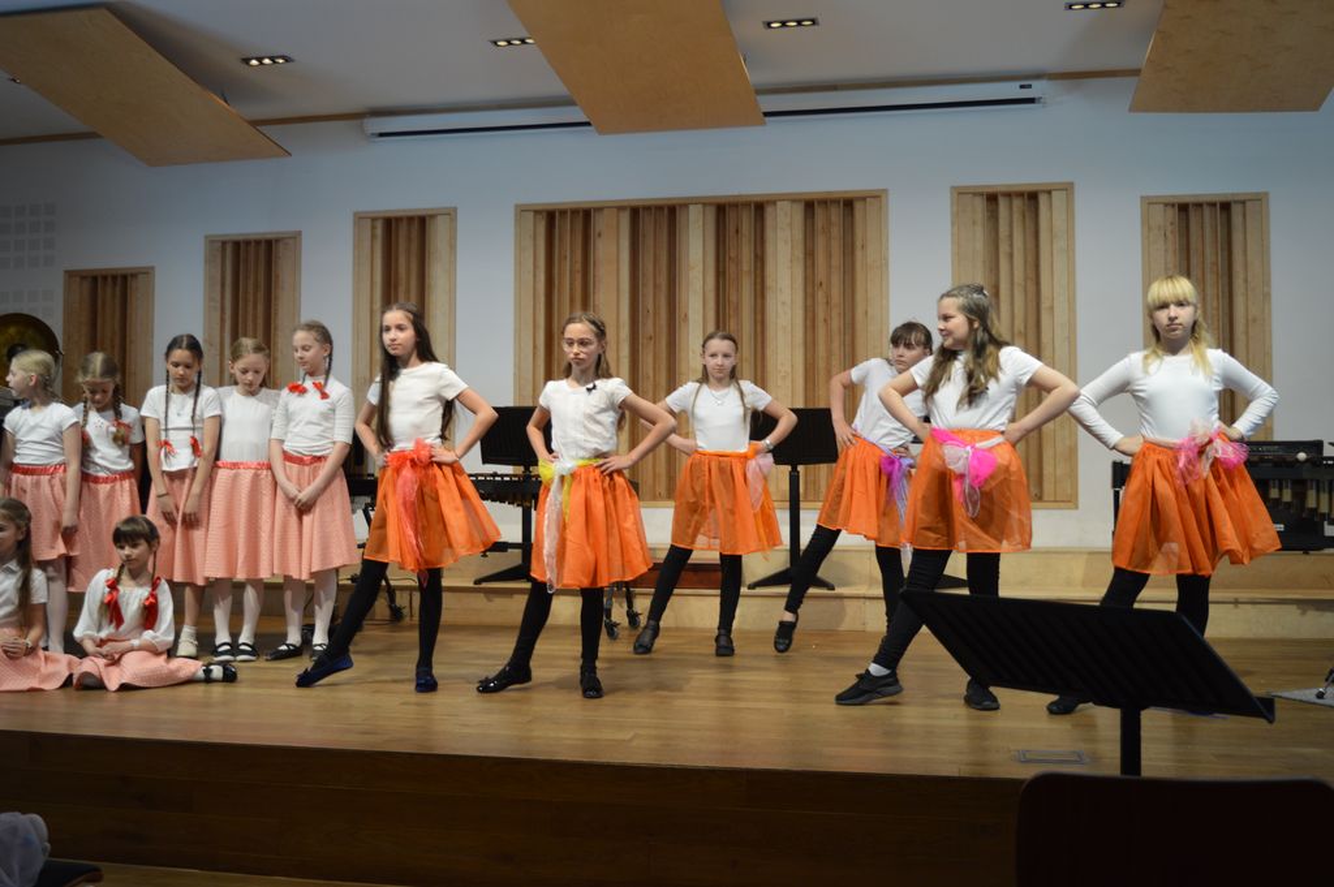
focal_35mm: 38
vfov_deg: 35.4
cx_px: 667
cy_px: 444
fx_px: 1388
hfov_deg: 51.3
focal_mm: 25
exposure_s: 1/60
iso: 400
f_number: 4
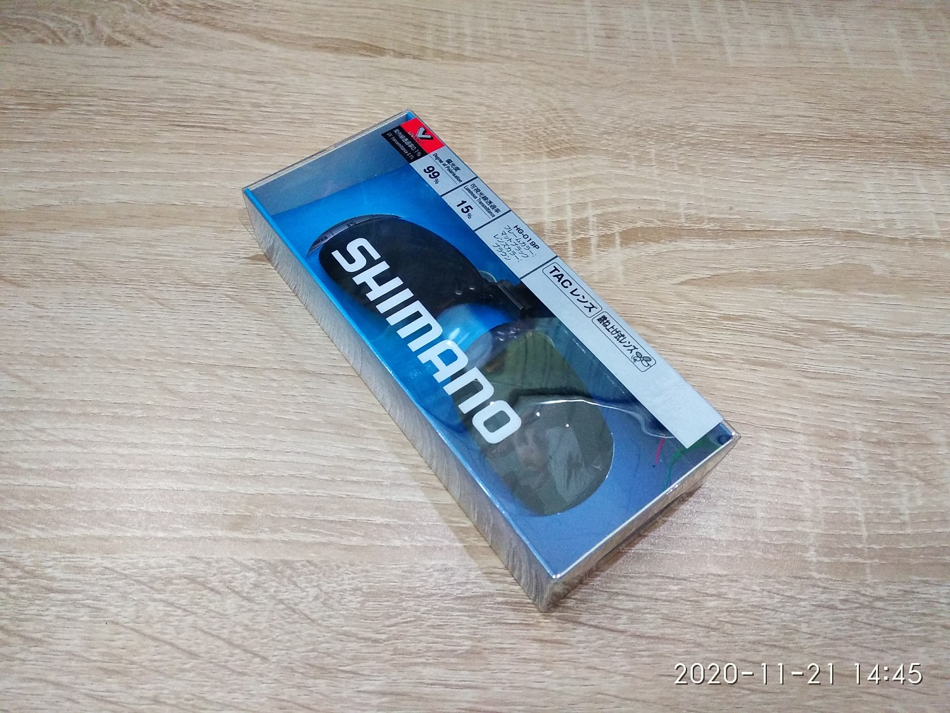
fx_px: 714
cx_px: 475
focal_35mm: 26
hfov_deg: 67.3
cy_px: 356
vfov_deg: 53.1
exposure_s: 1/25
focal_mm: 3.81
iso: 1250
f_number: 2.2
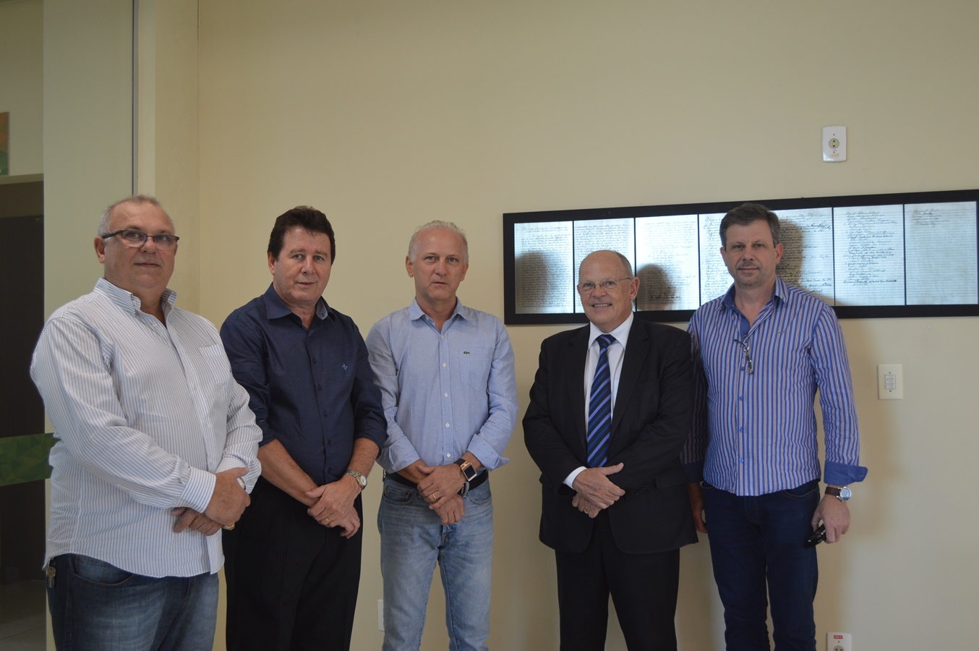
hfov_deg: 53.2
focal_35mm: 36
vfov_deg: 36.8
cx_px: 490
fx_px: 978
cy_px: 326
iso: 400
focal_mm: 24
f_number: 4
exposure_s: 1/50
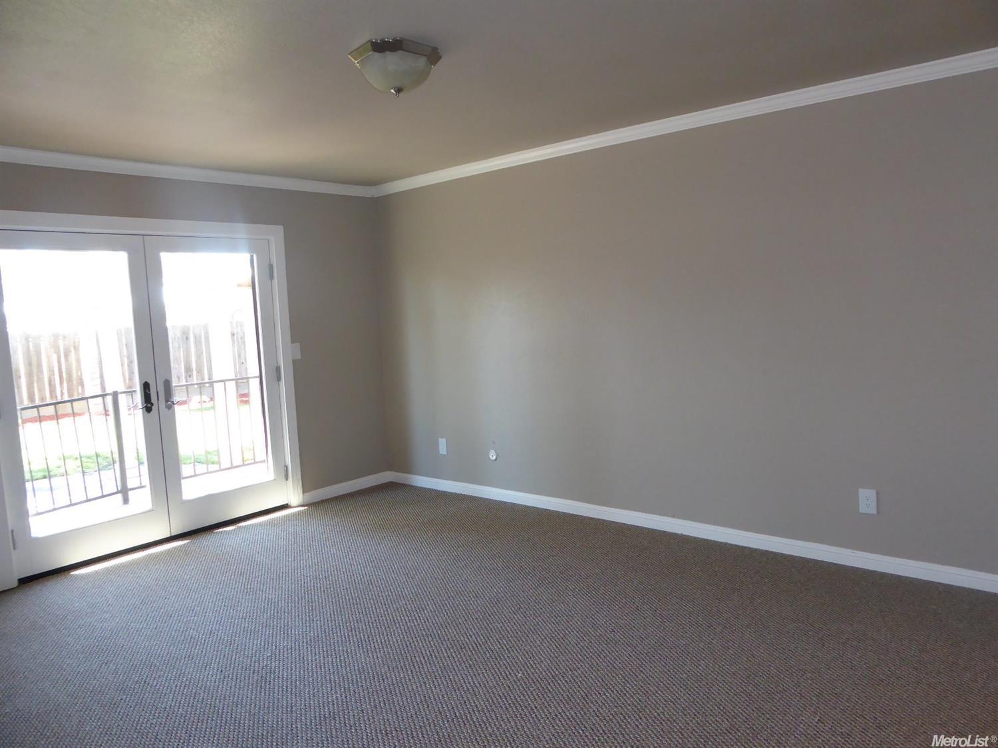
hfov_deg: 69.4
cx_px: 499
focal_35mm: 25
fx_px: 721
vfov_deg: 54.9
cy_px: 374
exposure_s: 1/60
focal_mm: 4.3
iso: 400
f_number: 3.3
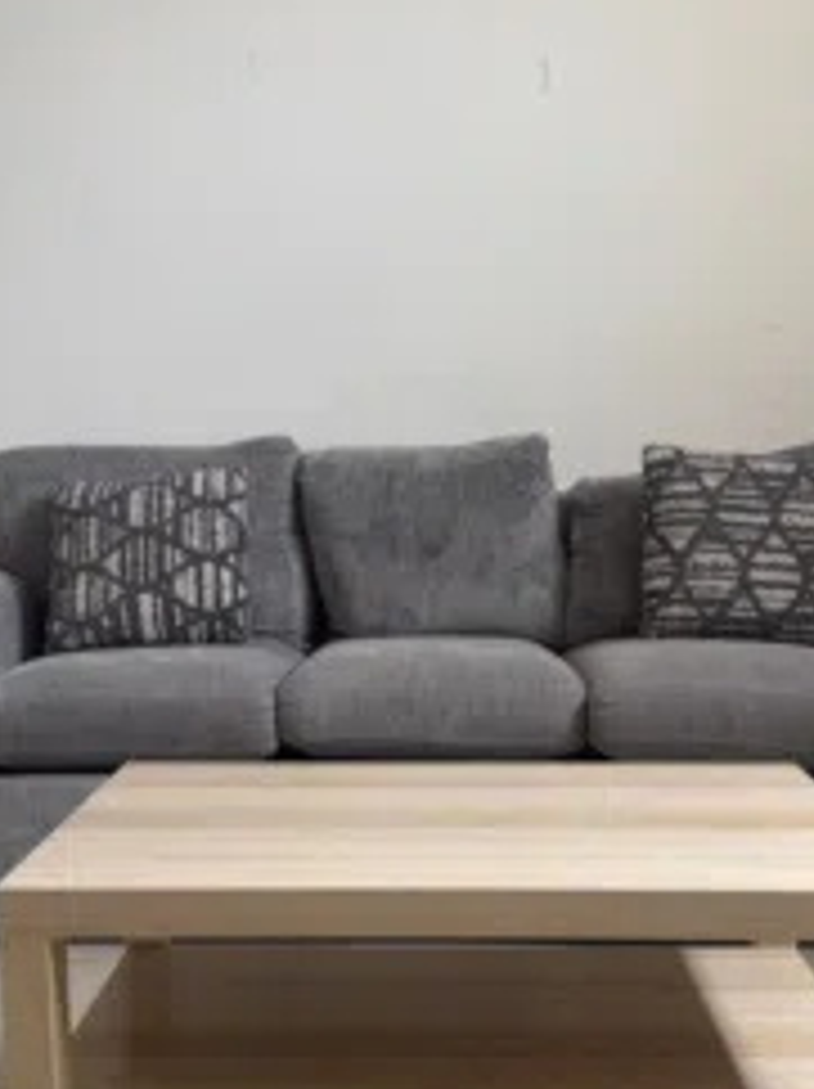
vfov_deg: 43.3
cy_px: 716
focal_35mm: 43
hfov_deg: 33.5
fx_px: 1351
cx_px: 414
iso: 125
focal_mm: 5.96
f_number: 1.6
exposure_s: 1/121
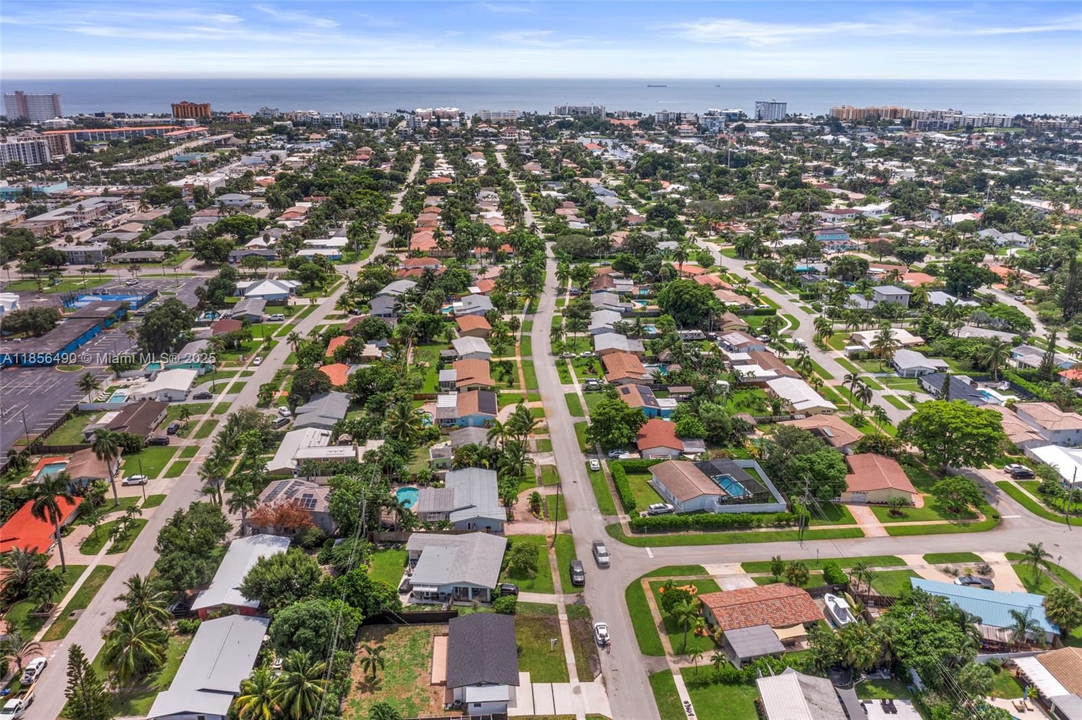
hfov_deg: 65.5
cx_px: 541
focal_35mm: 28
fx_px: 841
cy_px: 360
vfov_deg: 46.4
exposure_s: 1/160
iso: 100
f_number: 9
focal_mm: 10.26
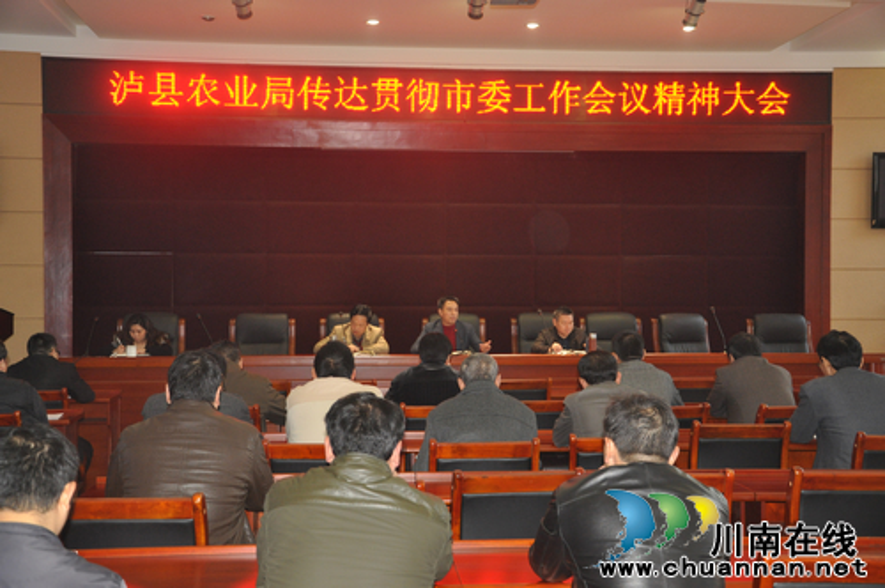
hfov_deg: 43.7
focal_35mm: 45
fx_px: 1105
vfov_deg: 29.8
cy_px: 294
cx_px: 442
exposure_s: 1/125
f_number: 4.2
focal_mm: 30
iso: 800
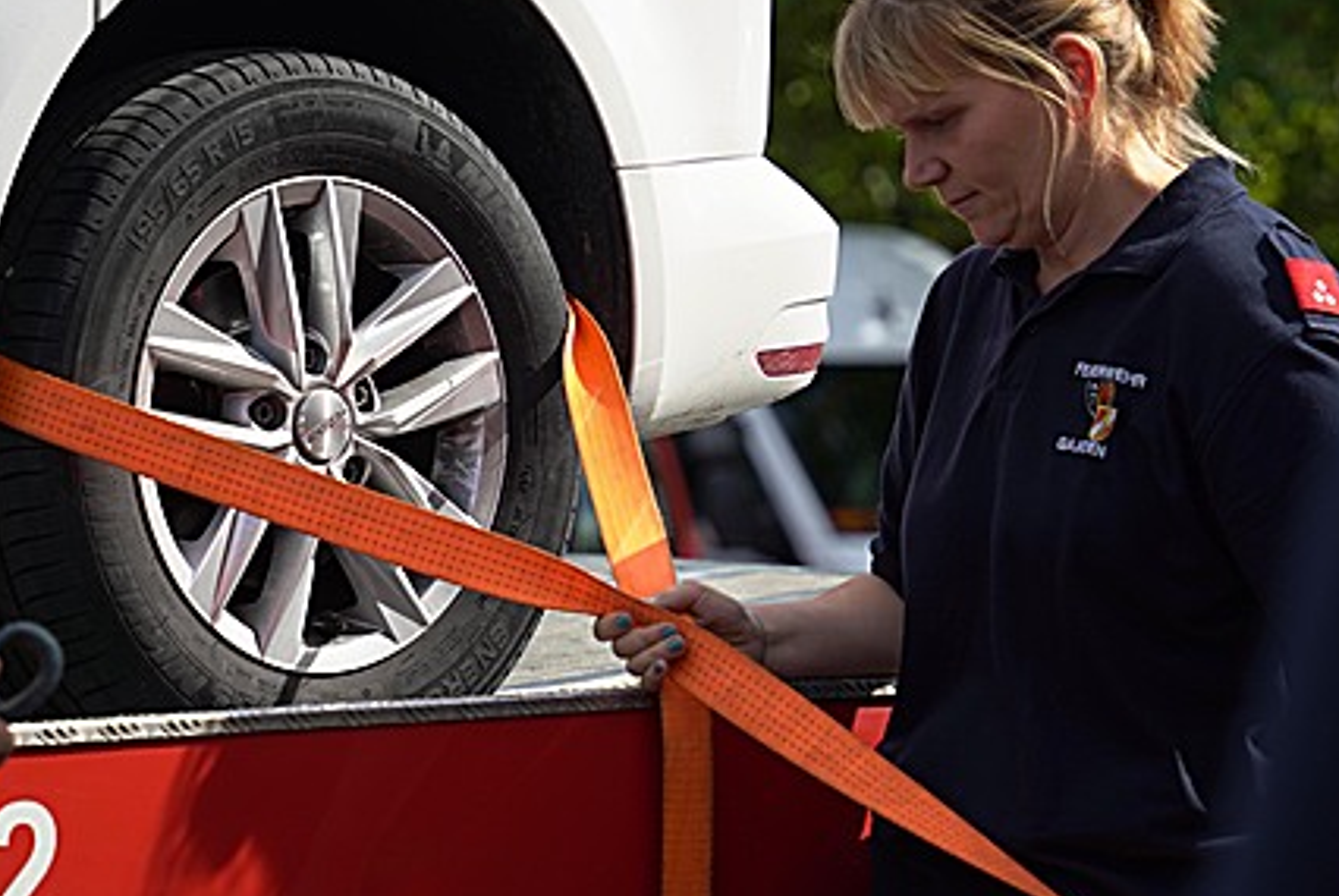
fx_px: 8228
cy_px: 351
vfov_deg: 6.2
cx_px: 525
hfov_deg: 9.3
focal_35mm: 221
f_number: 5.6
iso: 200
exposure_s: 1/1000
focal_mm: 153
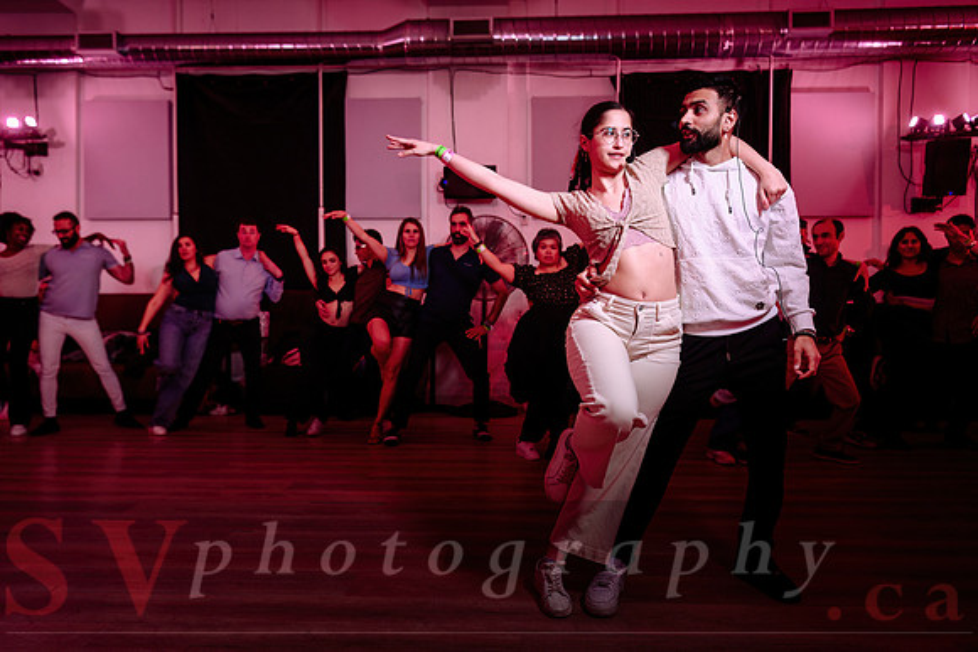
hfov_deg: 72.7
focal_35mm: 24
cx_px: 484
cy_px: 326
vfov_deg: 52.3
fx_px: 664
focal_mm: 24
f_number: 3.2
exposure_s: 1/50
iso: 320
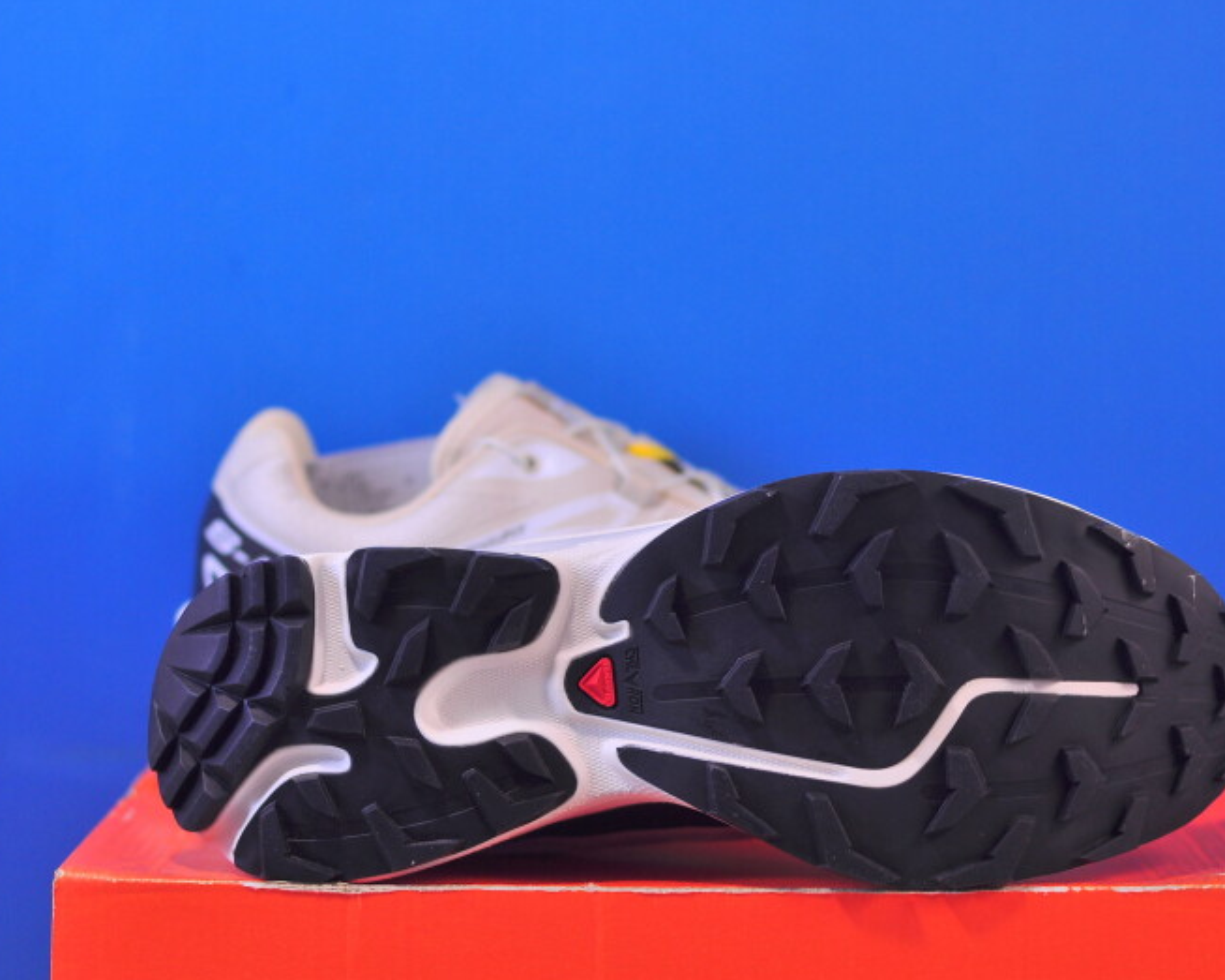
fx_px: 3117
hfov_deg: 22.2
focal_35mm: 86
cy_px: 492
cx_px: 691
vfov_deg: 17.9
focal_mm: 50
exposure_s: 1/320
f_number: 2.5
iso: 250
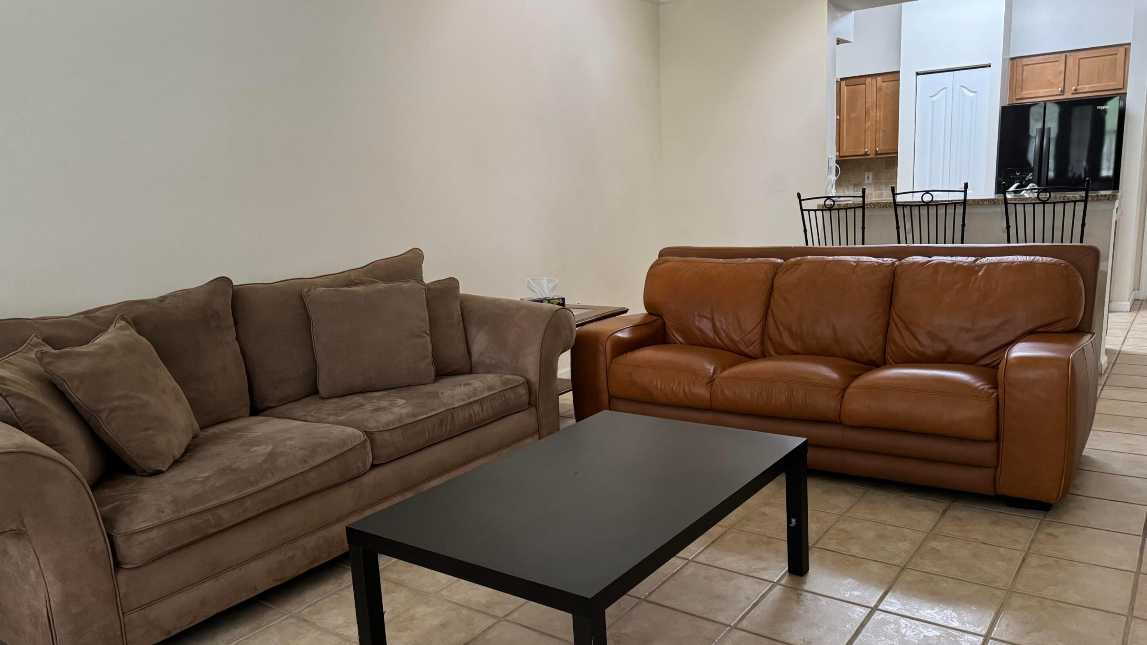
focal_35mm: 27
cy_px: 373
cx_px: 581
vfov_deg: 42.8
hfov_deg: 69.9
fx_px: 821
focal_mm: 6.8
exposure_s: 1/60
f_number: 1.8
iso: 500
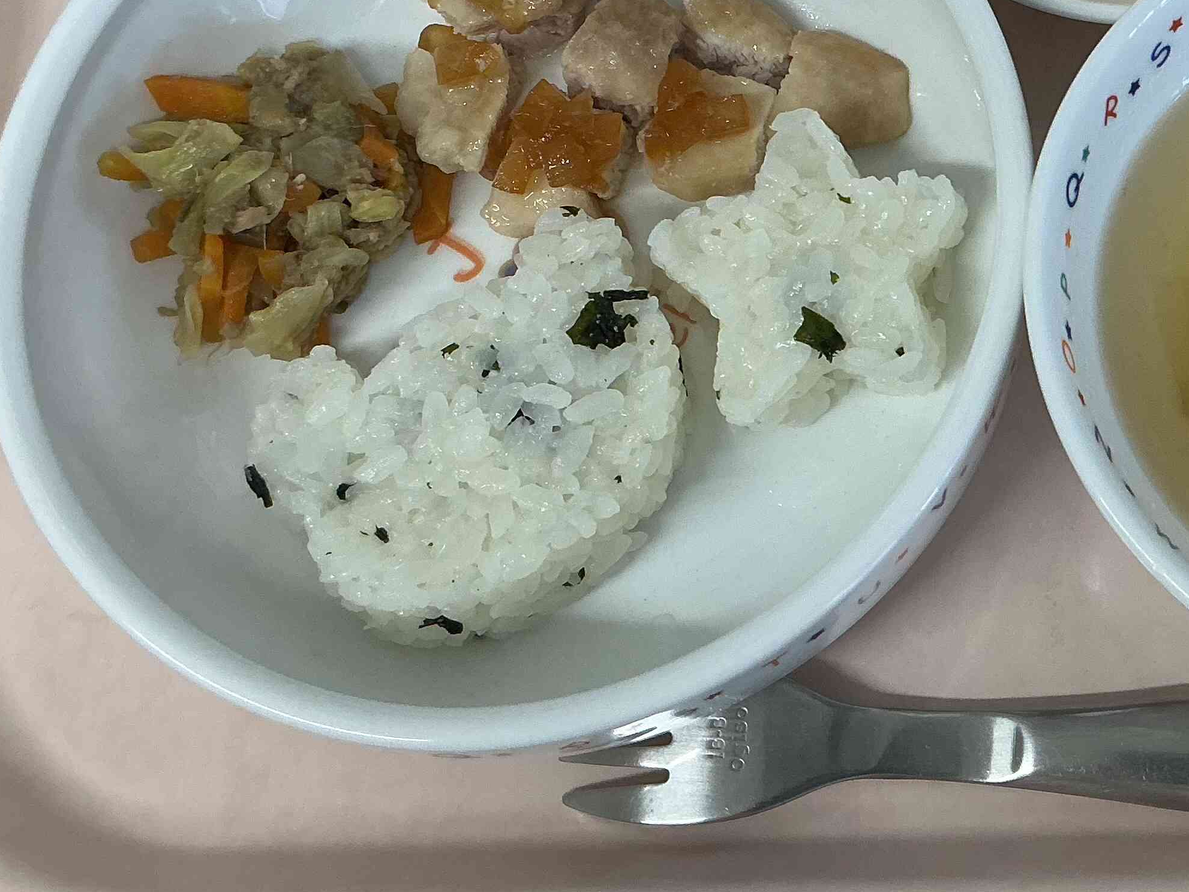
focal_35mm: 59
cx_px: 1004
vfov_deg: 24.3
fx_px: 2026
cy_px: 135
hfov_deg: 31.6
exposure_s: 1/120
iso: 64
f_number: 1.8
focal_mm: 3
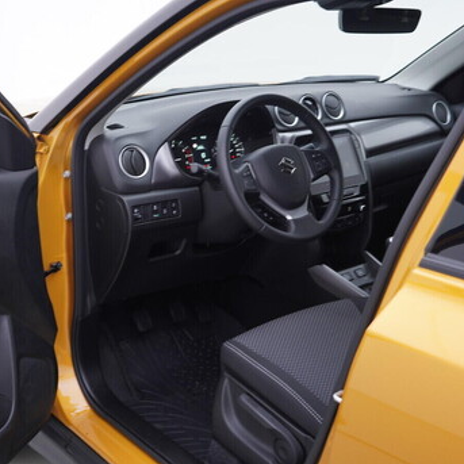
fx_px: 743
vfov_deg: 34.7
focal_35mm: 49
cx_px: 143
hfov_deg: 34.3
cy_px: 237
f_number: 3.2
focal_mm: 24
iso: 125
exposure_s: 1/50
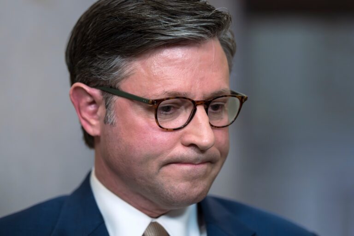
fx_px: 1986
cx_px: 177
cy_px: 118
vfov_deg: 6.8
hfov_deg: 10.2
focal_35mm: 202
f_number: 1.8
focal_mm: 135
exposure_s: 1/400
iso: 2000
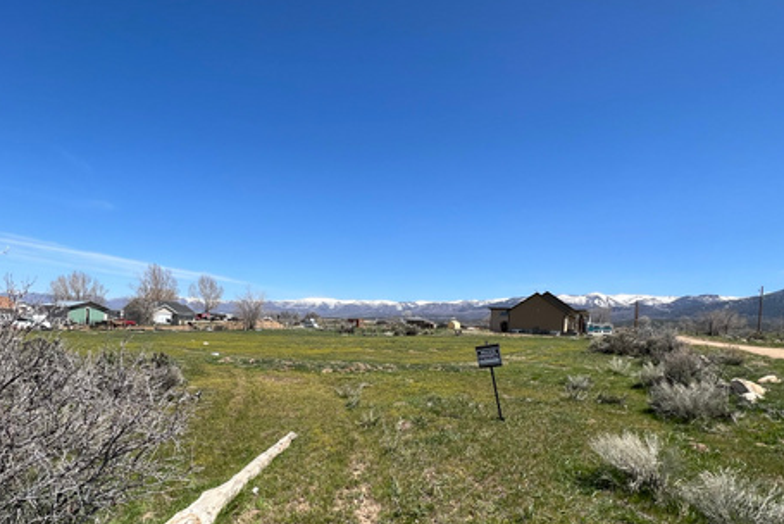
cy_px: 350
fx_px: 414
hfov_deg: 86.8
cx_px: 377
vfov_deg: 63.0
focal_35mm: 19
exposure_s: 1/1946
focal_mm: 1.57
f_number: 1.8
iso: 32
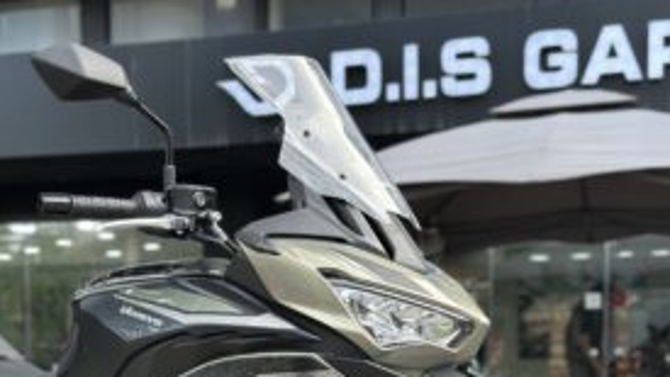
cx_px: 334
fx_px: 1262
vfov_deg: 16.3
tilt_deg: -1.4
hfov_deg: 29.7
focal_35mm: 71
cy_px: 451
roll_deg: +0.5
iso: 80
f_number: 1.78
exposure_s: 1/341
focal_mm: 6.86
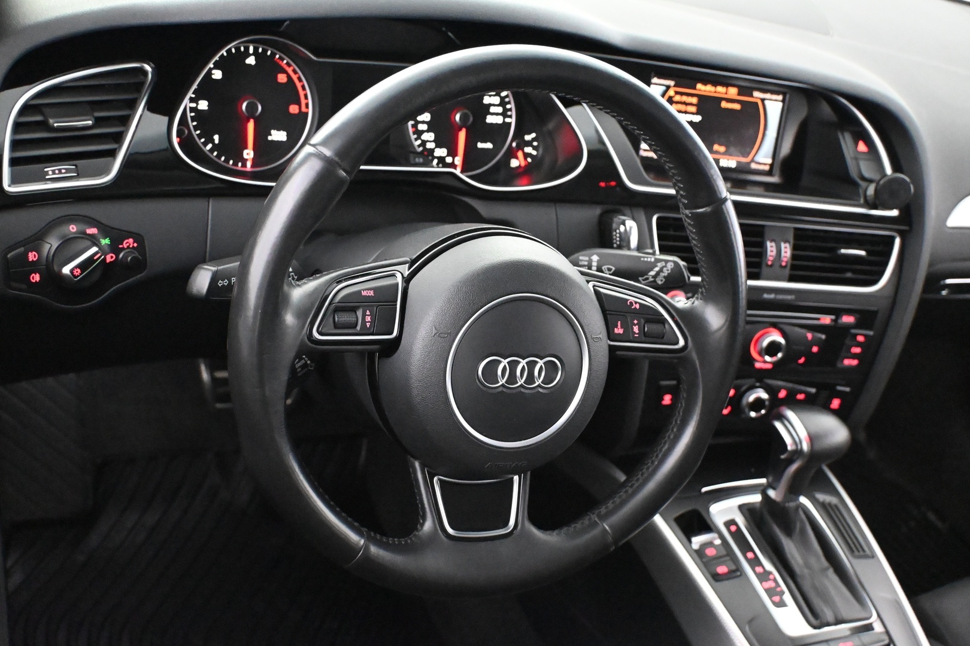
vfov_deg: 31.9
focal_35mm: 42
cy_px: 323
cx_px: 485
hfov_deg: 46.4
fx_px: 1132
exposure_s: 1/50
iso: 12800
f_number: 4.5
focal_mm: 28
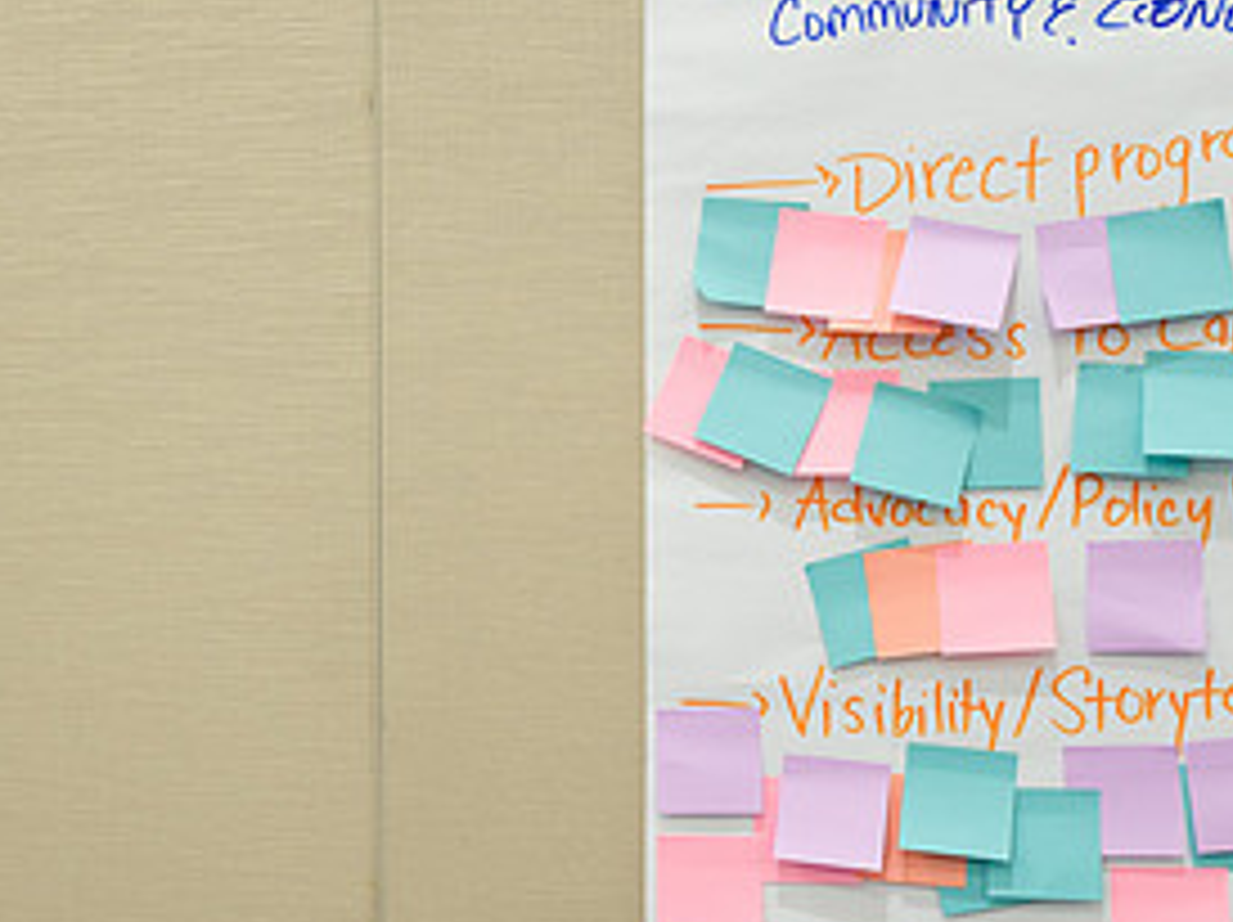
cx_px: 428
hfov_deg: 35.9
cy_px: 564
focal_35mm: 53
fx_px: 1886
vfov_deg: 27.4
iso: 1000
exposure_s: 1/160
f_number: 1.8
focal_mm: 17
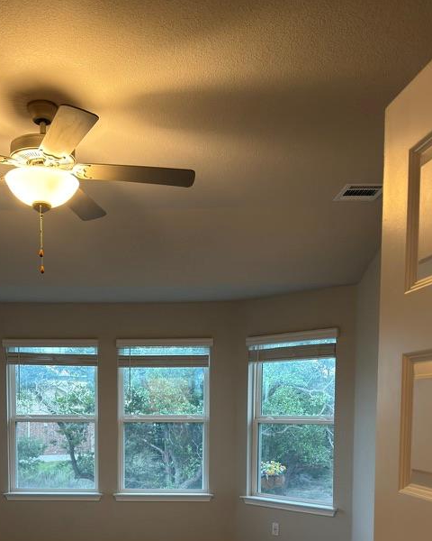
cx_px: 130
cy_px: 460
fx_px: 639
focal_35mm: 40
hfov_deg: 36.8
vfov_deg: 42.9
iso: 250
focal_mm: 6.76
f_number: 1.78
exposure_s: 1/60
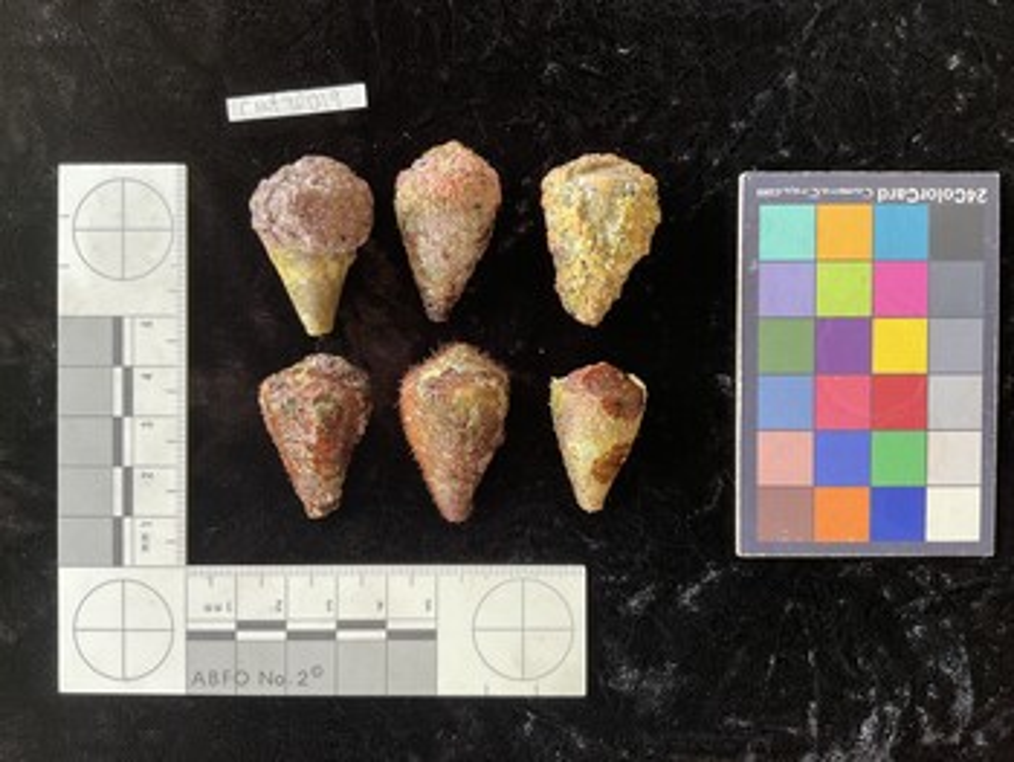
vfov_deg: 48.3
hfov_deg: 61.6
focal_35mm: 29
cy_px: 381
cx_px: 507
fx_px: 850
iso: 64
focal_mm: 3
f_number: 1.8
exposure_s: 1/60
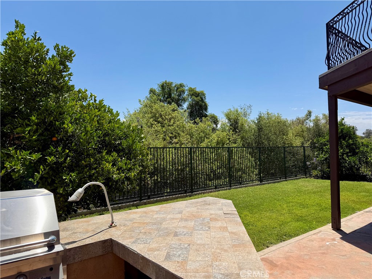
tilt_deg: +2.7
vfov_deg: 56.8
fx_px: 258
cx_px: 186
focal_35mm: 24
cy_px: 140
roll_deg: +0.6
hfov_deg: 71.6
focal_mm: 6.76
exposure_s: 1/4167
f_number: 1.78
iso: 80
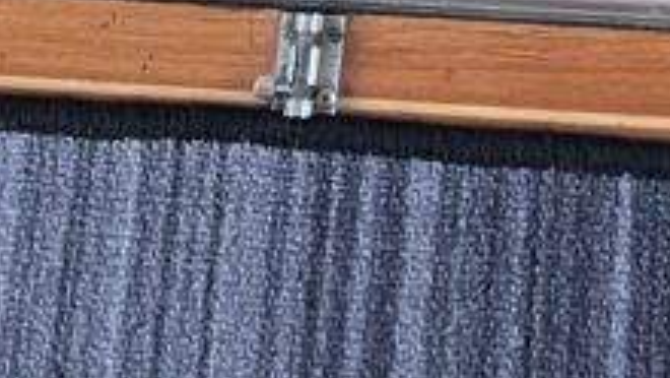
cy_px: -756
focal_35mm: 132
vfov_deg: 7.9
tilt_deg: -67.0
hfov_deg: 15.6
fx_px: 2346
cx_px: 841
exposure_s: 1/40
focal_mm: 5.7
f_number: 1.5
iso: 500
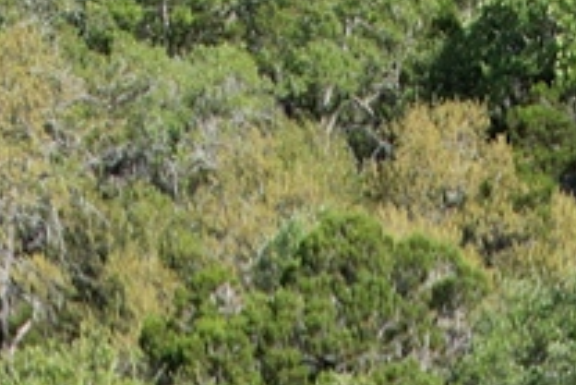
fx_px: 2738
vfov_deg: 6.9
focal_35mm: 171
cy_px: 1307
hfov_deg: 12.0
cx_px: 407
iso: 100
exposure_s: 1/1250
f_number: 2.8
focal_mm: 8.38
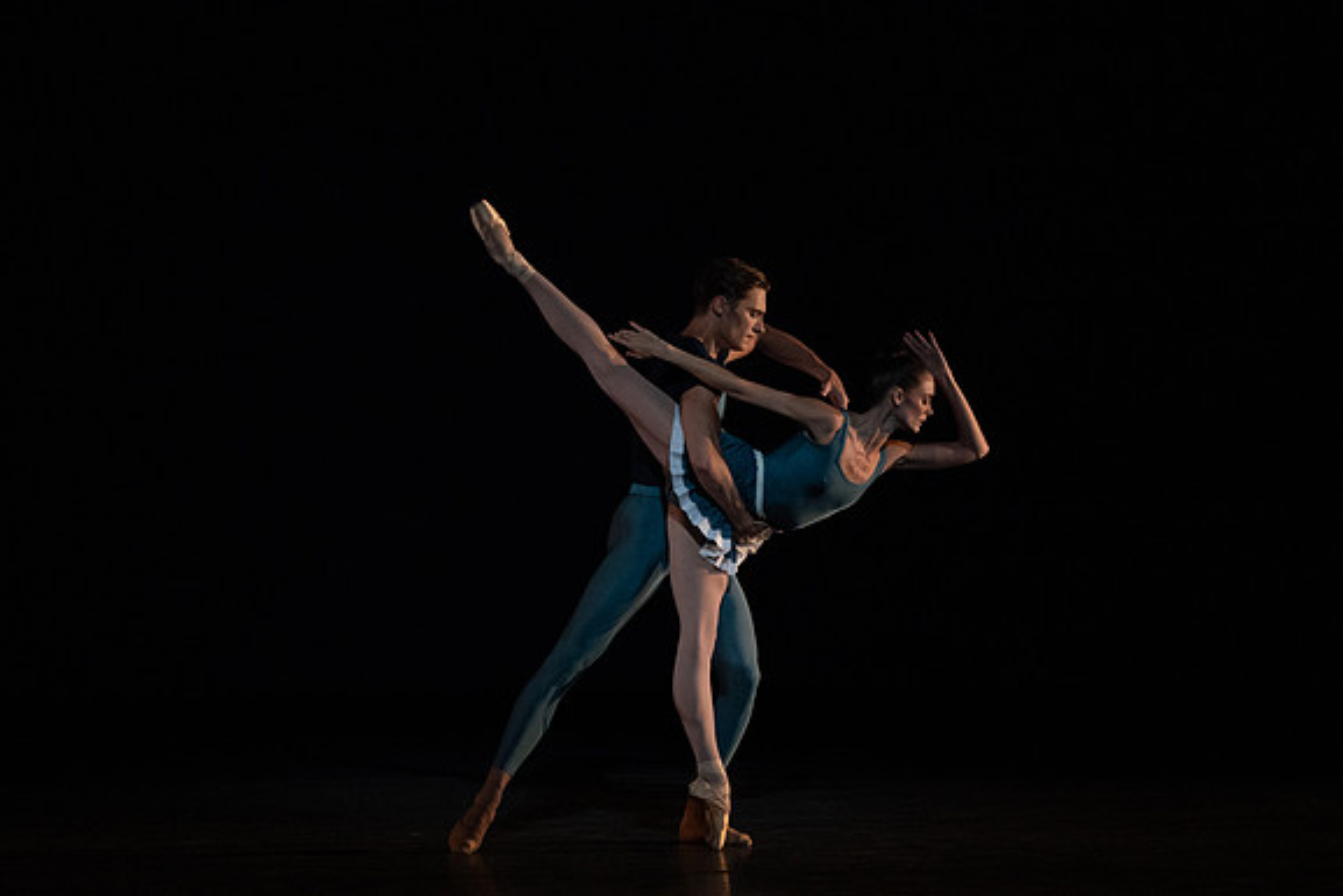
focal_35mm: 369
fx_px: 13768
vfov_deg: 3.7
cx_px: 670
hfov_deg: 5.6
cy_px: 448
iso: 8000
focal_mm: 367
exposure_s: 1/320
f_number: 5.6
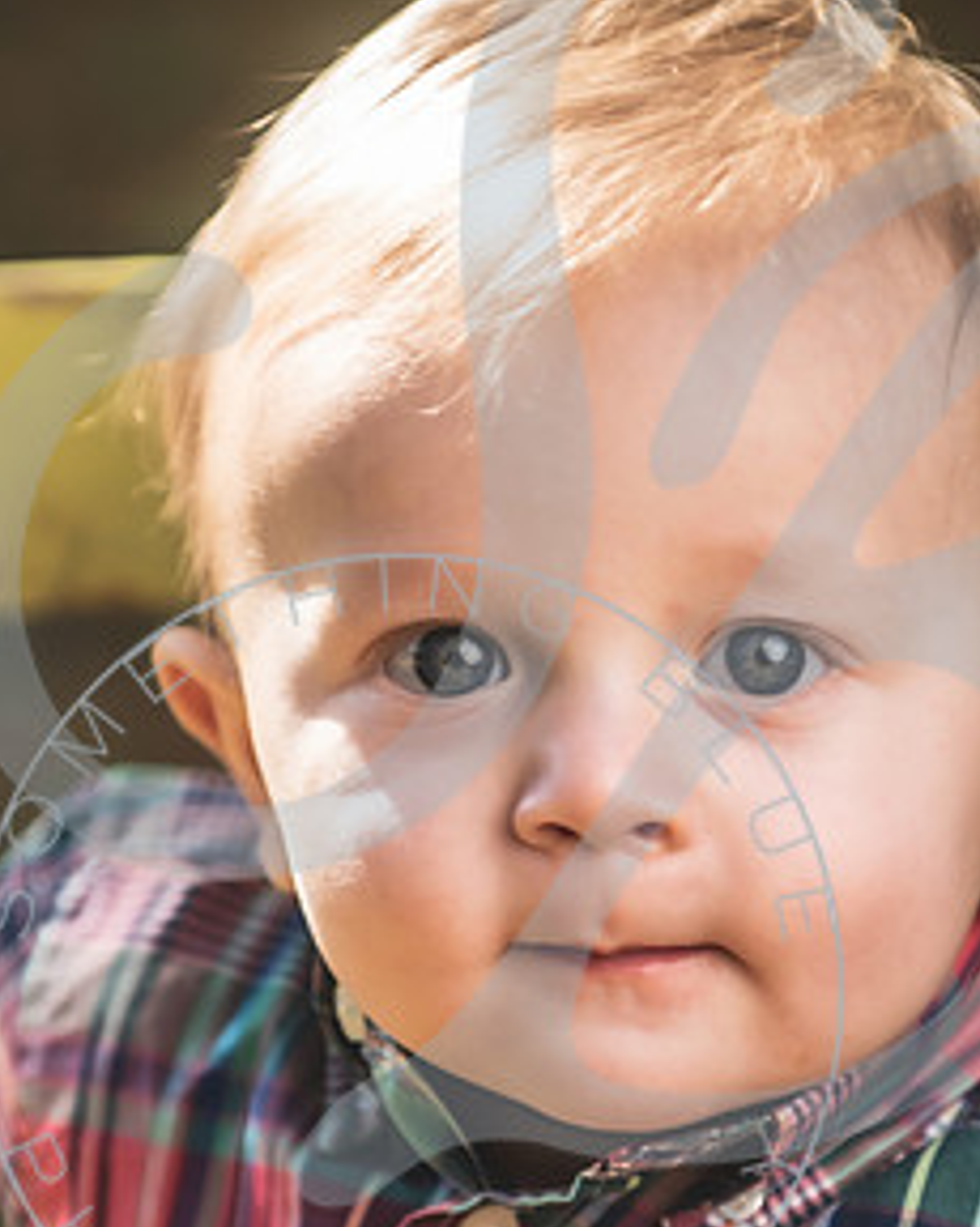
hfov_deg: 4.1
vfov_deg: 5.1
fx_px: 13719
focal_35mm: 378
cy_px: 633
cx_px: 618
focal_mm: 200
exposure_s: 1/250
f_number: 2.8
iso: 100
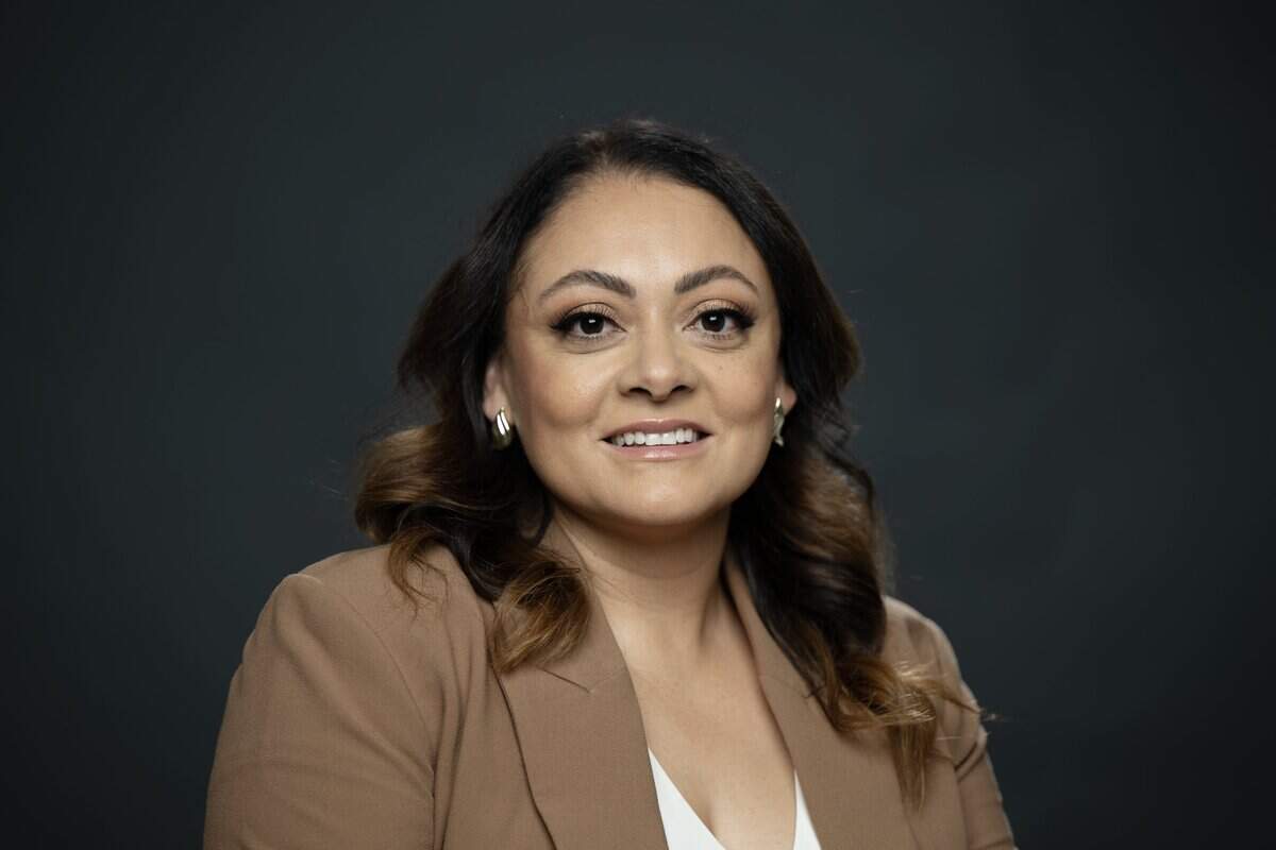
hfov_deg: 15.8
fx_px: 4607
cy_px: 425
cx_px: 638
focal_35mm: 130
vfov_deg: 10.5
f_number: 2.8
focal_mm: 130
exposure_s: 1/125
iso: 32
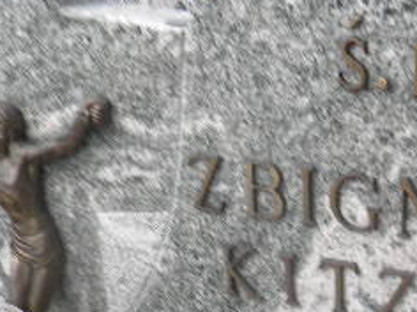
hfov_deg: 28.5
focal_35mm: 65
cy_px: 418
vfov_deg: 20.4
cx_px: 387
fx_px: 783
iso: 64
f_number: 8.3
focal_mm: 4.3
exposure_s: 1/80
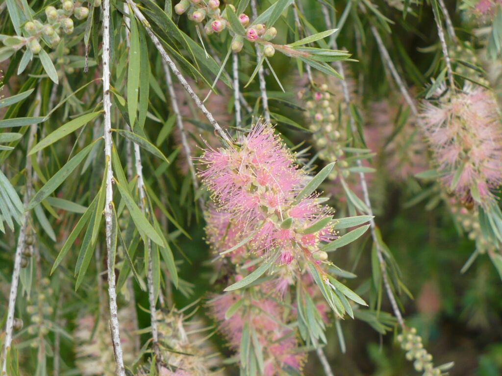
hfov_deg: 18.9
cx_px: 251
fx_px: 1508
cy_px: 188
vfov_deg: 14.2
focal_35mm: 104
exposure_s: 1/160
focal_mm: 17.2
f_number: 3.5
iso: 100
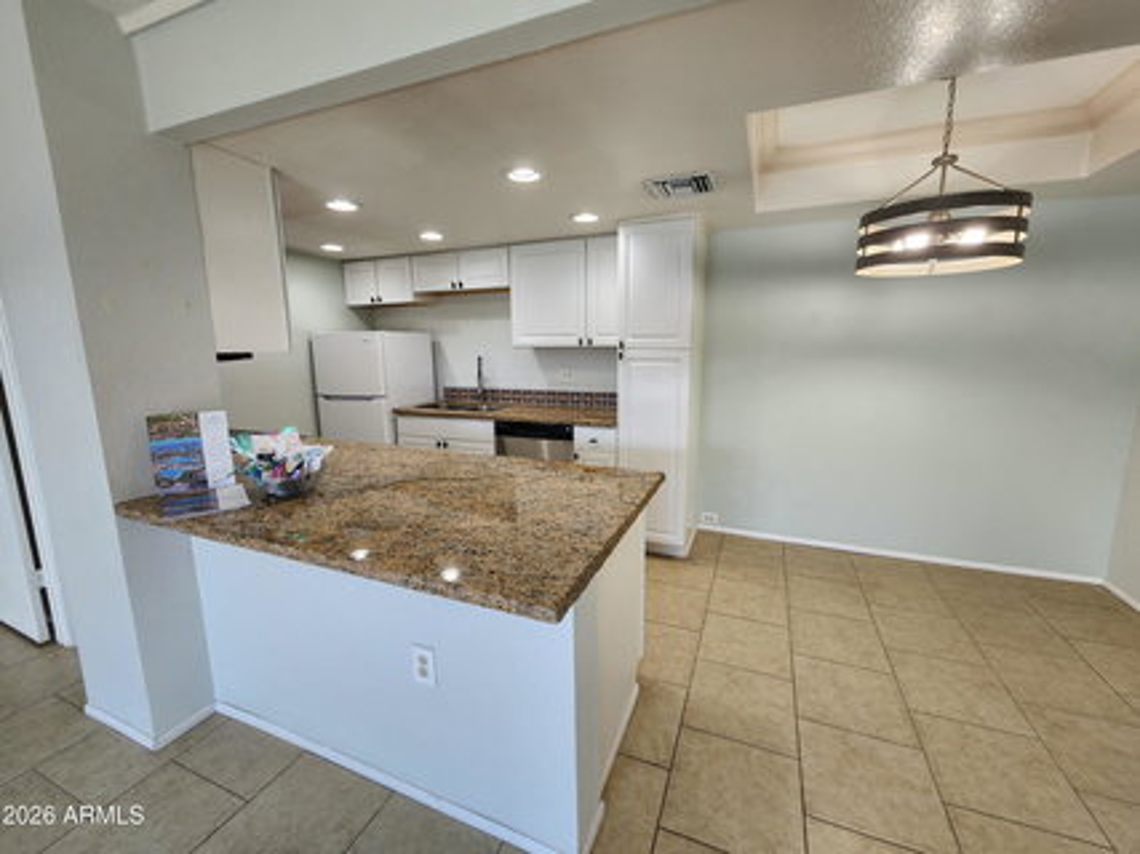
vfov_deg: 89.9
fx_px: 428
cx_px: 570
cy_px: 427
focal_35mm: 13
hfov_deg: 106.2
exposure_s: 1/60
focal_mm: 2.2
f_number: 2.2
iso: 80
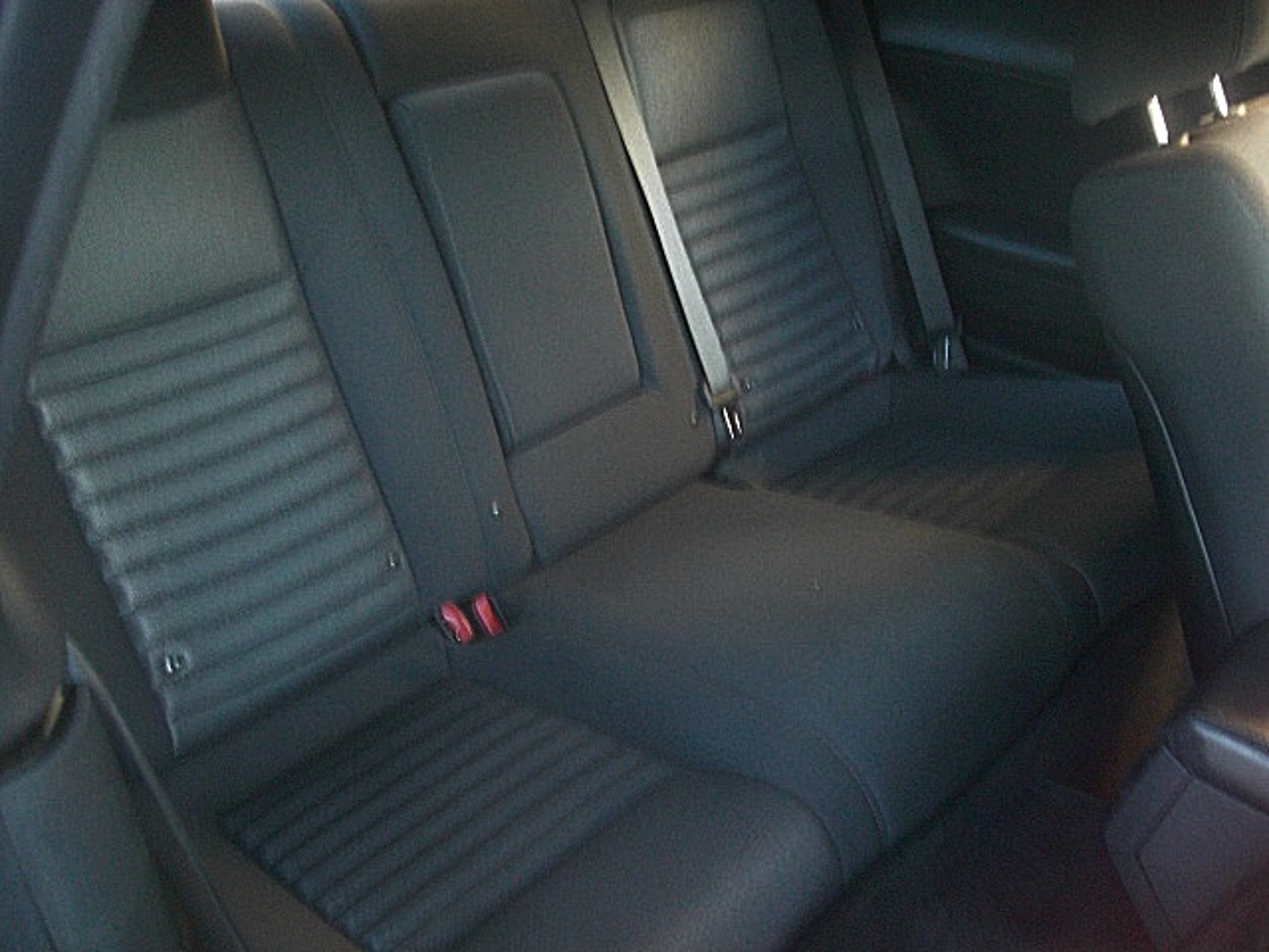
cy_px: 476
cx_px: 634
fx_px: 1320
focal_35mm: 36
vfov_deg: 39.7
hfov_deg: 51.4
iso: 800
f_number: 2.8
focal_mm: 6.3
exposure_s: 1/20
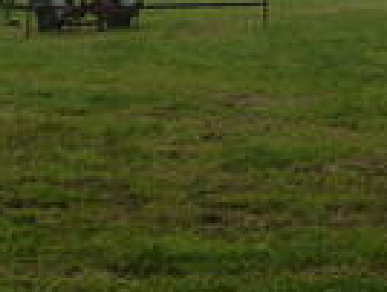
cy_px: -396
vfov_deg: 7.5
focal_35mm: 186
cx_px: 916
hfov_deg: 9.5
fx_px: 2083
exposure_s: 1/200
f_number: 4
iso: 125
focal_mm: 7
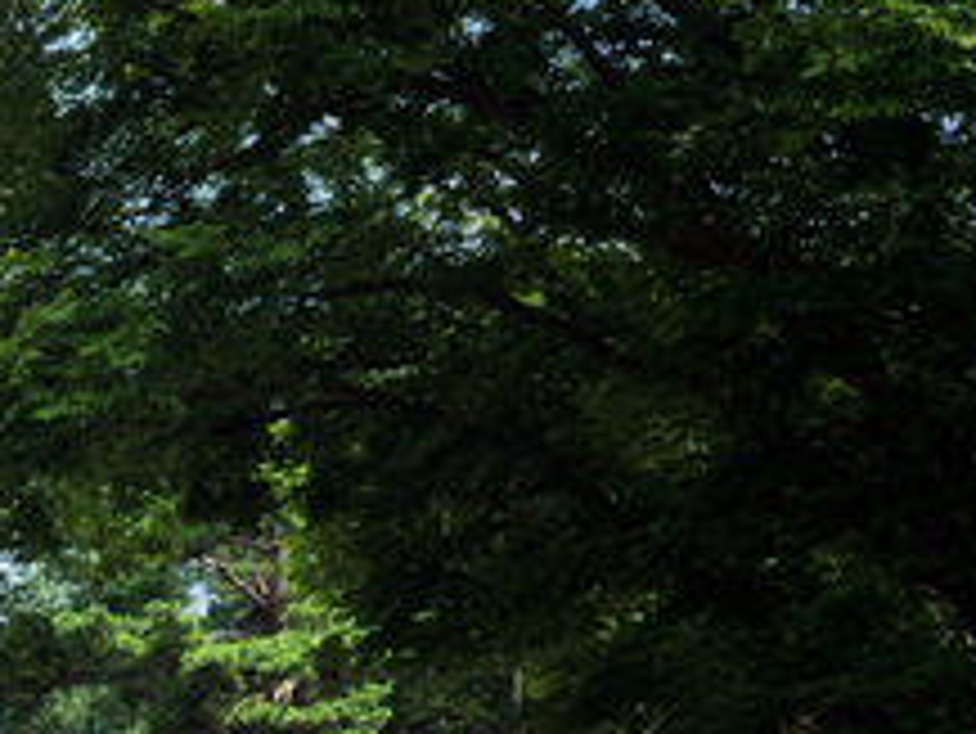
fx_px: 2624
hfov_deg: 18.3
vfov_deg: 15.3
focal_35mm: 93
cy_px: 883
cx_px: -551
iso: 100
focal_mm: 30
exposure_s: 1/100
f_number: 11
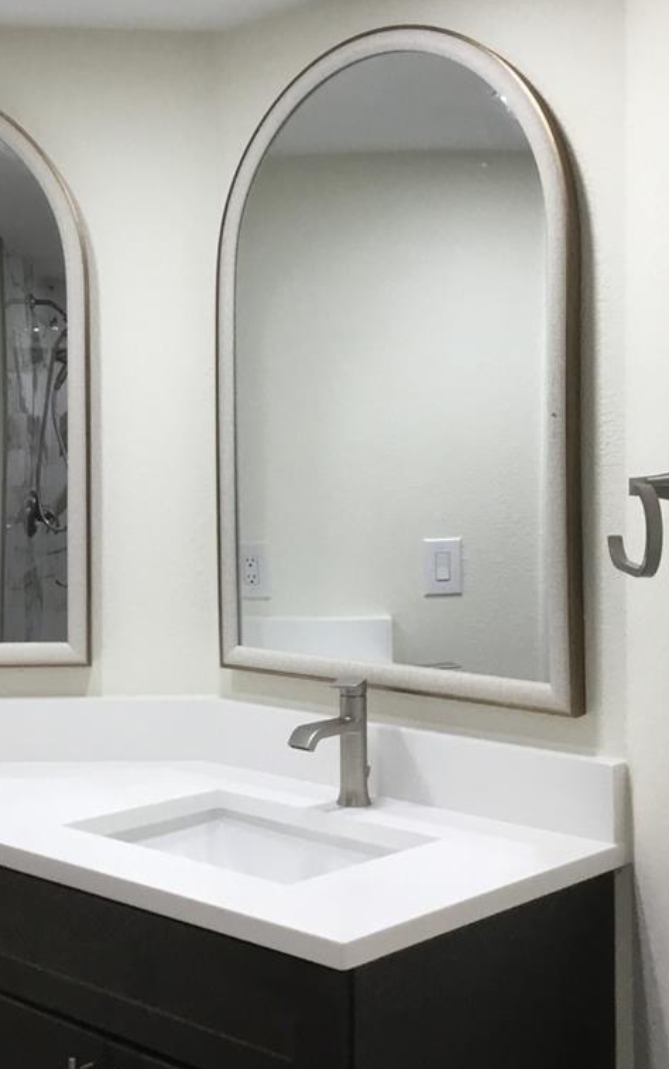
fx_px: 1516
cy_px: 456
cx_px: 275
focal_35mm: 52
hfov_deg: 24.8
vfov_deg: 38.8
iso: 32
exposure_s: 1/30
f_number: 2.4
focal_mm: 3.3
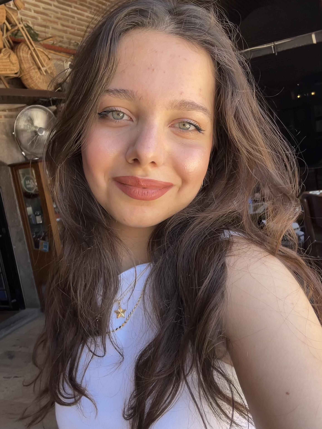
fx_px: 372
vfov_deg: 60.0
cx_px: 161
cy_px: 214
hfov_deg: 46.8
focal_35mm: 30
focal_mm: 2.69
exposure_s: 1/165
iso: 20
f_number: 1.9
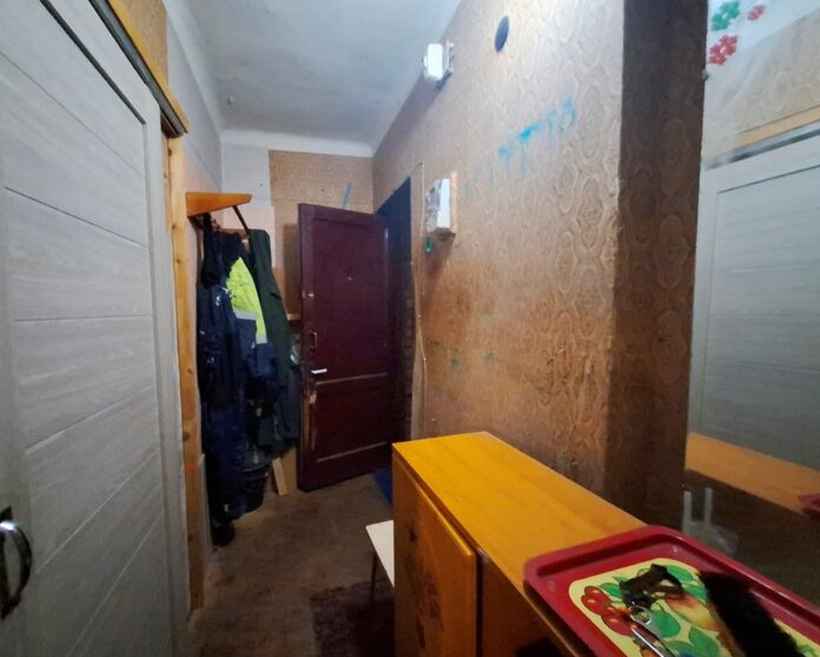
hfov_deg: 100.5
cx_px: 377
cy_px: 328
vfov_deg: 88.0
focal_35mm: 14
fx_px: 340
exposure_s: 1/11
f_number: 2.2
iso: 640
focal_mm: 1.74
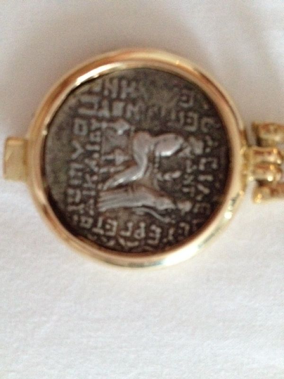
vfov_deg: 52.6
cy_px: 190
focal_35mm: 35
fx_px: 383
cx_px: 142
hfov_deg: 40.7
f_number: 2.4
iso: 800
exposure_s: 1/15
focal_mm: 4.28
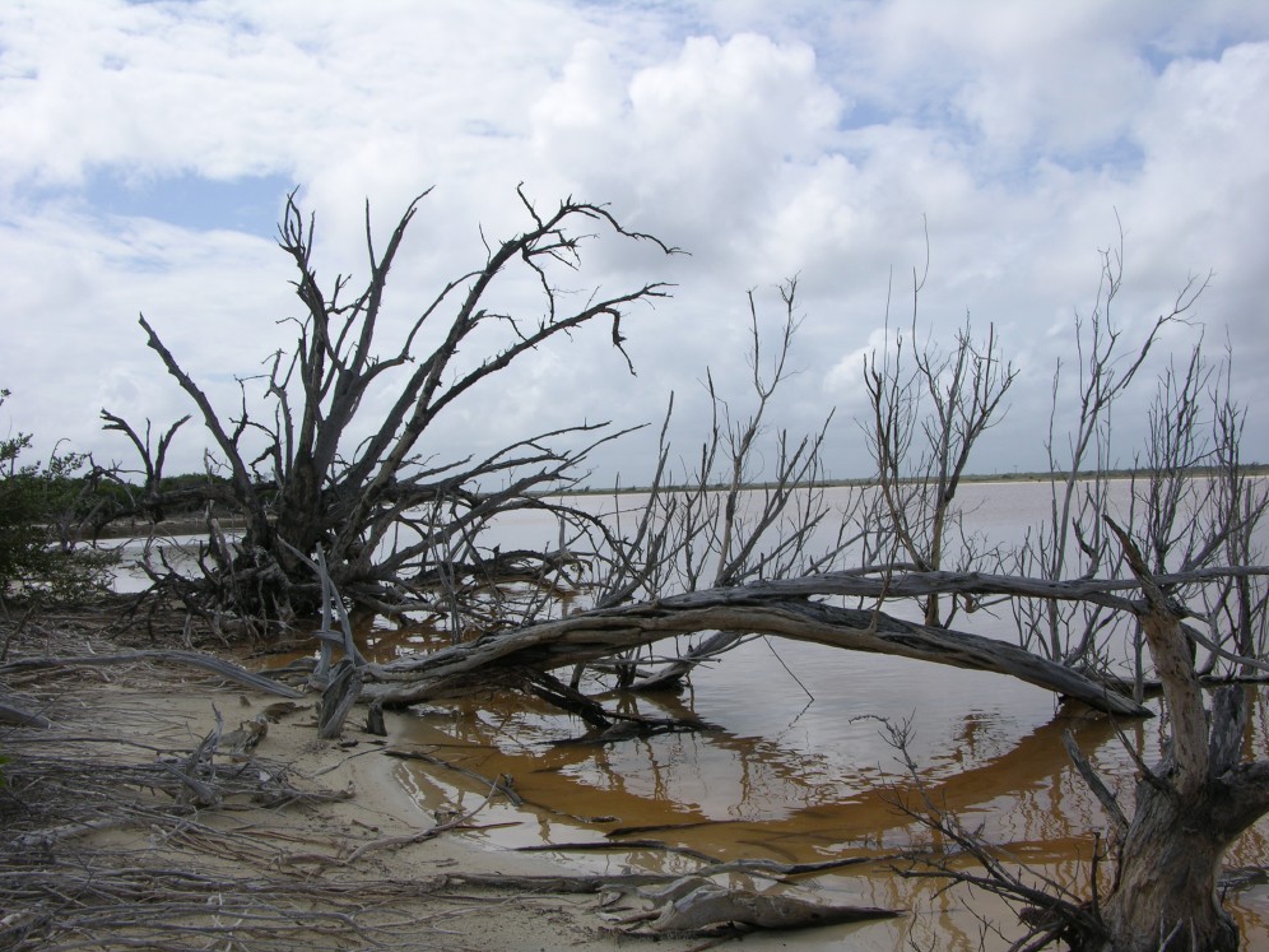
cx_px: 623
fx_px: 1320
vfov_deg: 39.7
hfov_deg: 51.4
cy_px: 488
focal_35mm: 36
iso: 50
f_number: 8
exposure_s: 1/264
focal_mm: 8.9
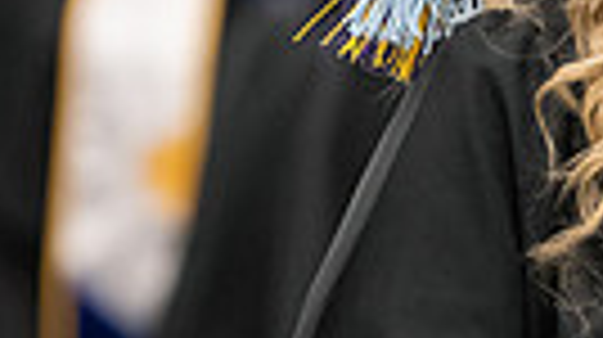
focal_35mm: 750
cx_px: 819
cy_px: 61
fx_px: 11978
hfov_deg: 2.9
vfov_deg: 1.6
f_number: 3.2
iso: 3200
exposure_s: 1/200
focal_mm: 165
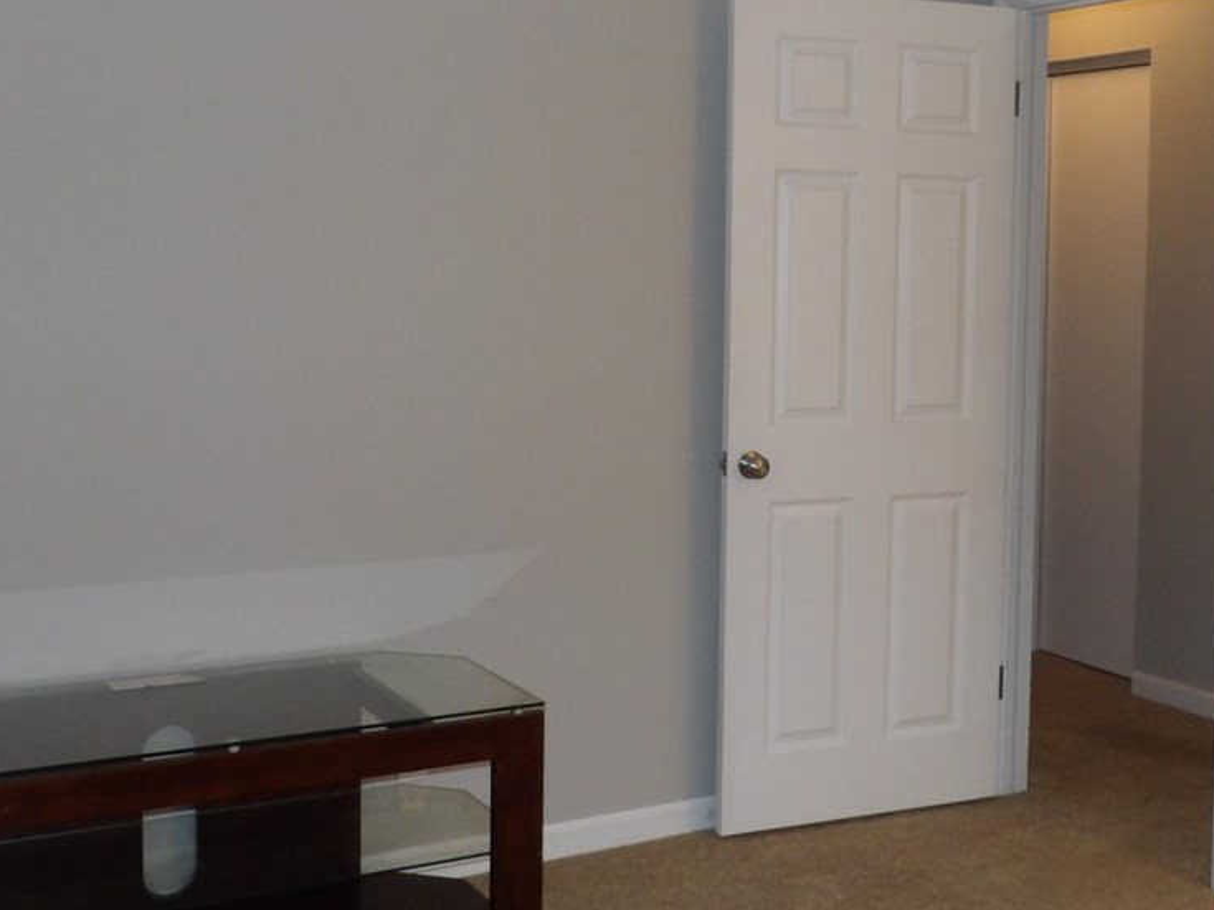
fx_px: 1648
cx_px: 814
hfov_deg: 39.9
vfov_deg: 30.8
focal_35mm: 47
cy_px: 350
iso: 200
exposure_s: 1/33
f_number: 3.2
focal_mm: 4.3
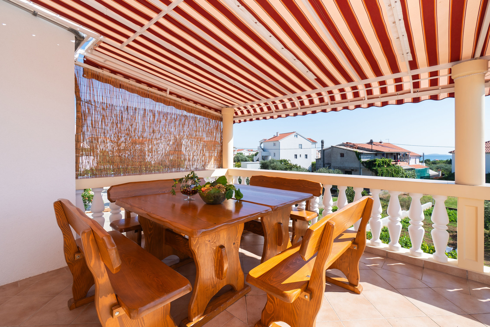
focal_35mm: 15
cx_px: 245
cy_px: 164
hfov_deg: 100.4
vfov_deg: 77.3
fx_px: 204
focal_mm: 10
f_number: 8
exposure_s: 1/200
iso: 100
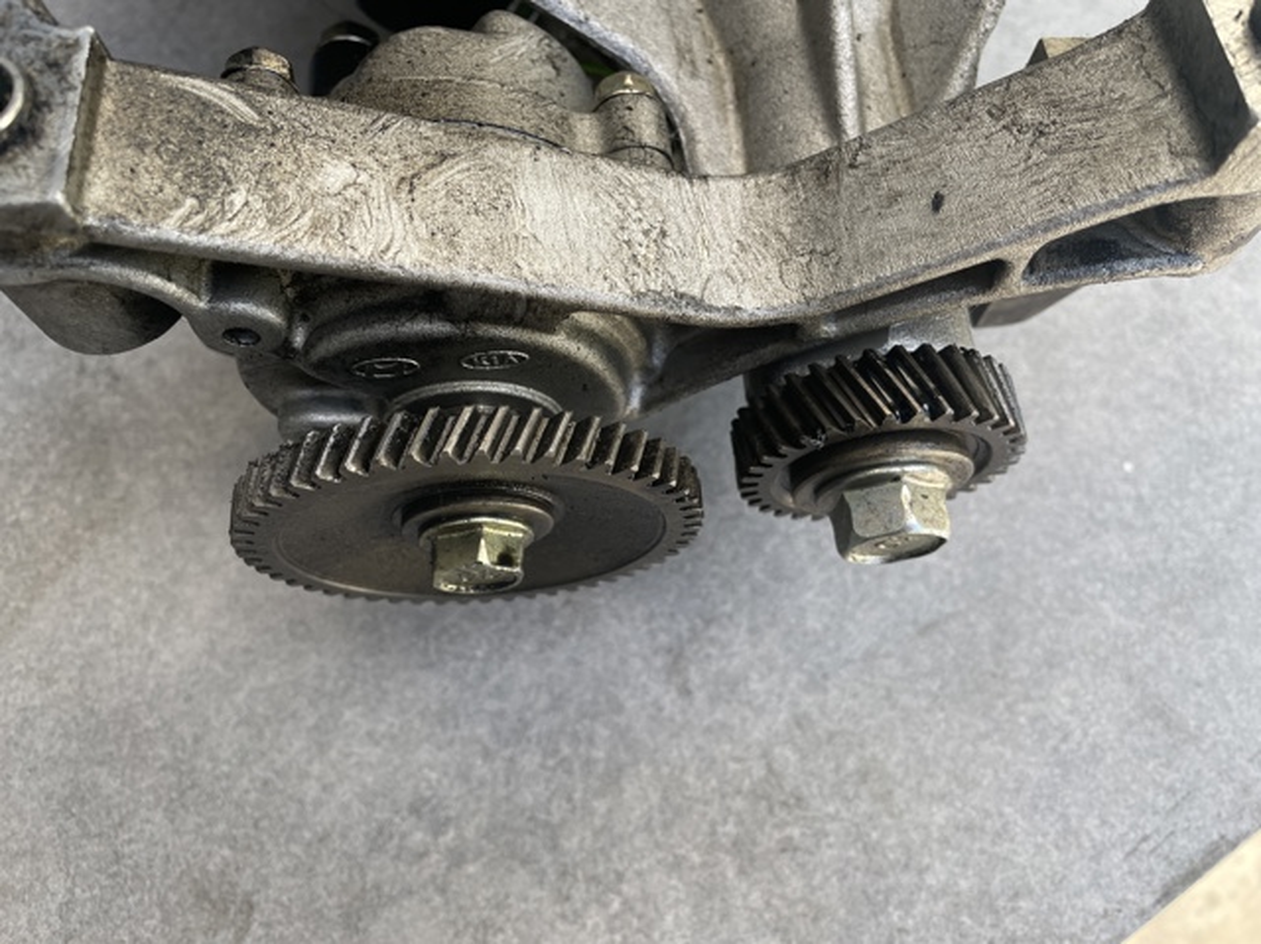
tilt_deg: -65.1
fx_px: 946
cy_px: 472
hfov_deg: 67.3
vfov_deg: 53.0
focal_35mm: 26
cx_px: 630
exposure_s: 1/262
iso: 32
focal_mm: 4.2
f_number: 1.6
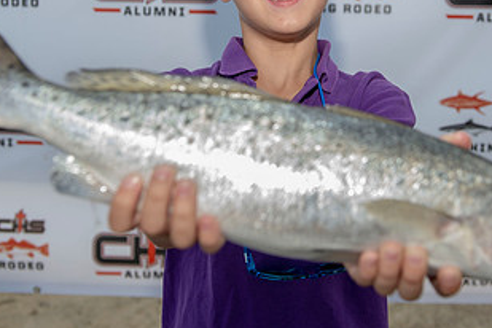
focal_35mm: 60
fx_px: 820
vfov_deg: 22.1
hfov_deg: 33.3
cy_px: 32
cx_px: 285
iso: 50
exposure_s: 1/160
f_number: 5
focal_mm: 32
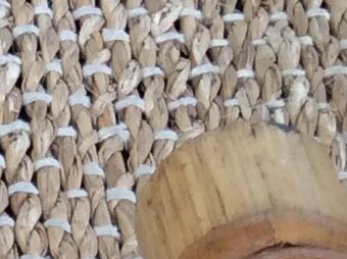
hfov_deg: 7.5
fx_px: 2442
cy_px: 630
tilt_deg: -55.1
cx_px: -504
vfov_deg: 5.8
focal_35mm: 244
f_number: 2.4
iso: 32
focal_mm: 3.3
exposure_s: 1/25
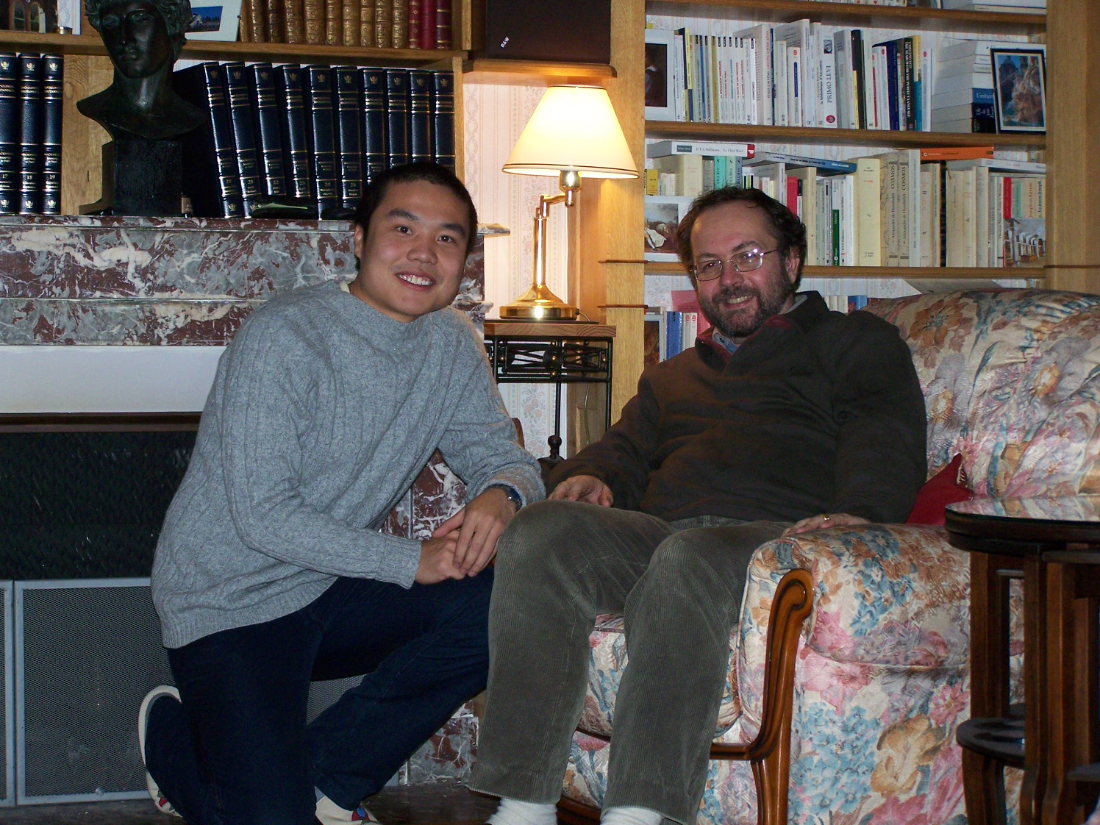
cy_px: 412
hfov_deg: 26.0
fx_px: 2383
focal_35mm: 75
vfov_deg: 19.6
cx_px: 550
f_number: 3.2
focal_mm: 12.4
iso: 160
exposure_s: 1/80
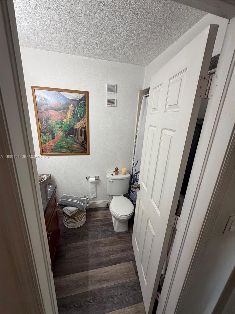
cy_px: 157
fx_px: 127
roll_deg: -3.3
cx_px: 118
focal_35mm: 14
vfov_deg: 102.1
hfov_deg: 85.7
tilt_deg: -15.5
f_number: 2.2
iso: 200
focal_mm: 2.22
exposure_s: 1/120
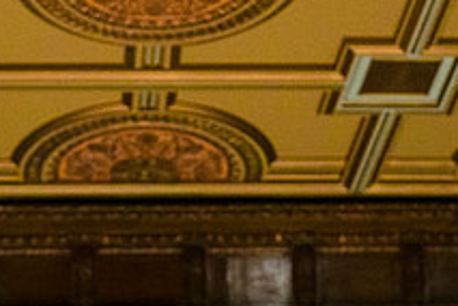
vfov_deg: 6.7
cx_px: 163
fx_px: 2595
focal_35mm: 204
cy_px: 404
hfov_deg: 10.1
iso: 6400
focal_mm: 70
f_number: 3.2
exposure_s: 1/1600
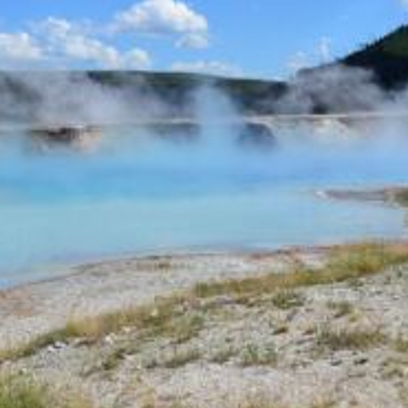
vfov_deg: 21.9
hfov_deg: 21.9
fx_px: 1053
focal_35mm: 79
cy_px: 147
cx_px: 172
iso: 200
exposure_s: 1/500
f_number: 11
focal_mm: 18
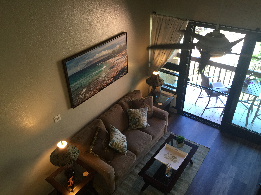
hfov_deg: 61.7
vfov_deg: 48.2
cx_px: 130
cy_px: 98
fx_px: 219
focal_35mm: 29
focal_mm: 4.15
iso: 50
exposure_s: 1/30
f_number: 2.2
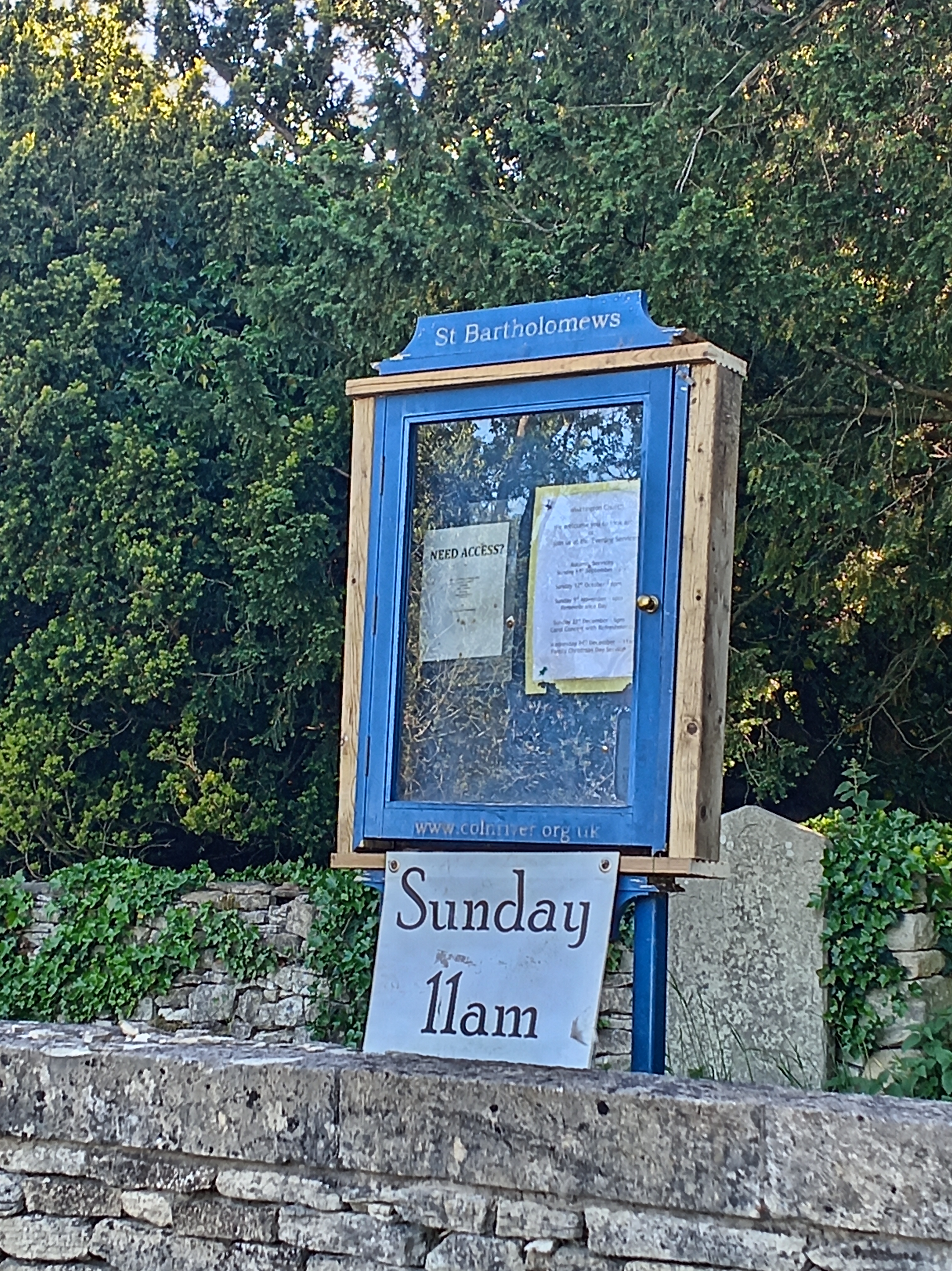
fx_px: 2496
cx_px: 476
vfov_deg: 28.6
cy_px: 636
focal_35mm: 68
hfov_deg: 21.6
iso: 122
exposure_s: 1/50
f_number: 1.8
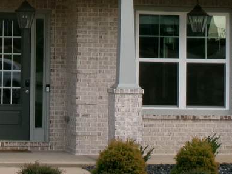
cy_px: -59
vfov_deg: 8.3
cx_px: -50
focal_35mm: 177
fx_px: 1186
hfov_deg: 11.0
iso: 100
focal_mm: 9.5
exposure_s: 1/210
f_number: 4.9
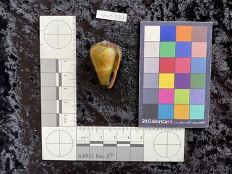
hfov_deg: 61.6
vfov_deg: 48.3
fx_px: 194
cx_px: 116
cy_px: 87
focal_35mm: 29
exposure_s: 1/120
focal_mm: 3
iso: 50
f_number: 1.8
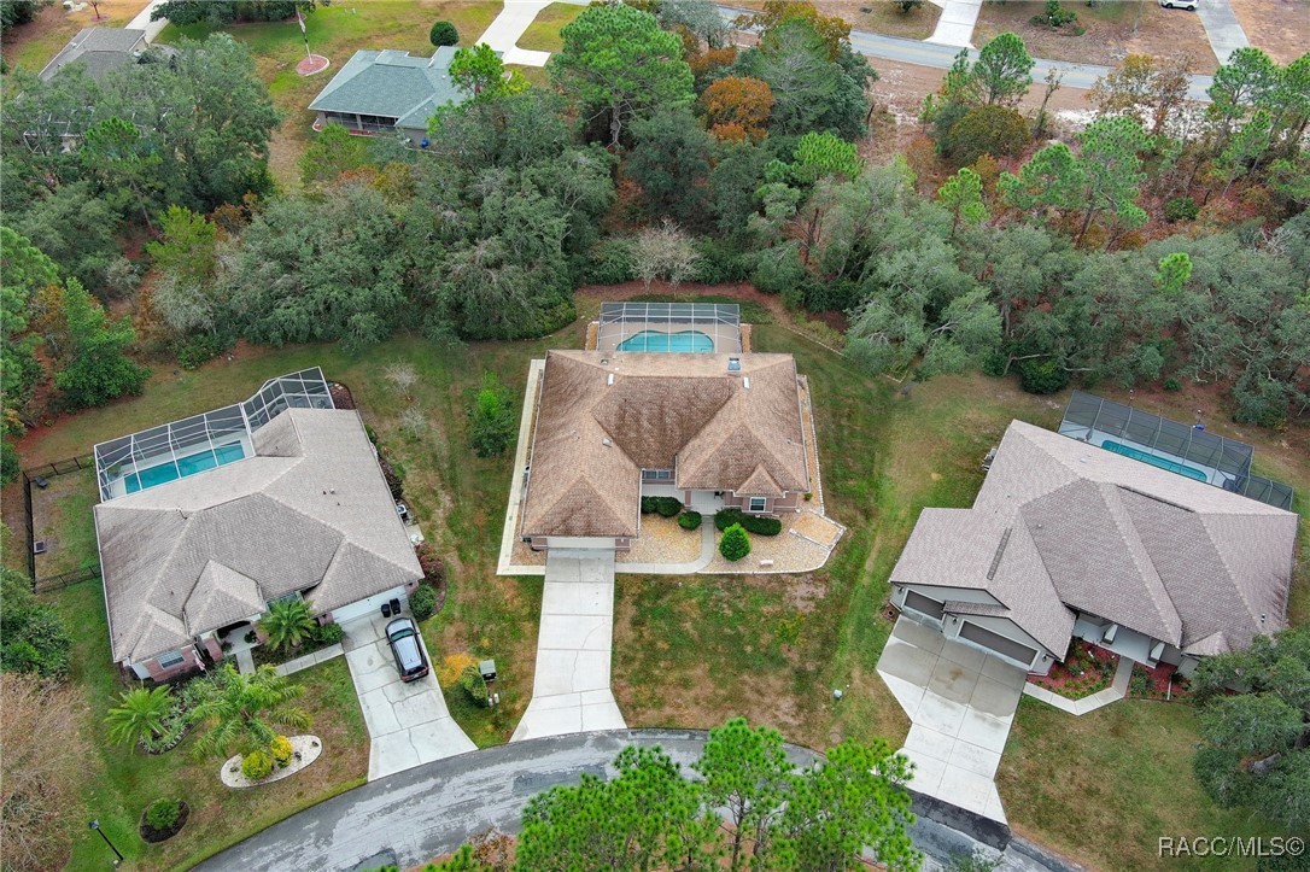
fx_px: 1055
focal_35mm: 29
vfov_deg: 44.9
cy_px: 436
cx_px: 655
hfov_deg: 63.7
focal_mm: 10.57
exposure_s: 1/570
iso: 100
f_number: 2.8
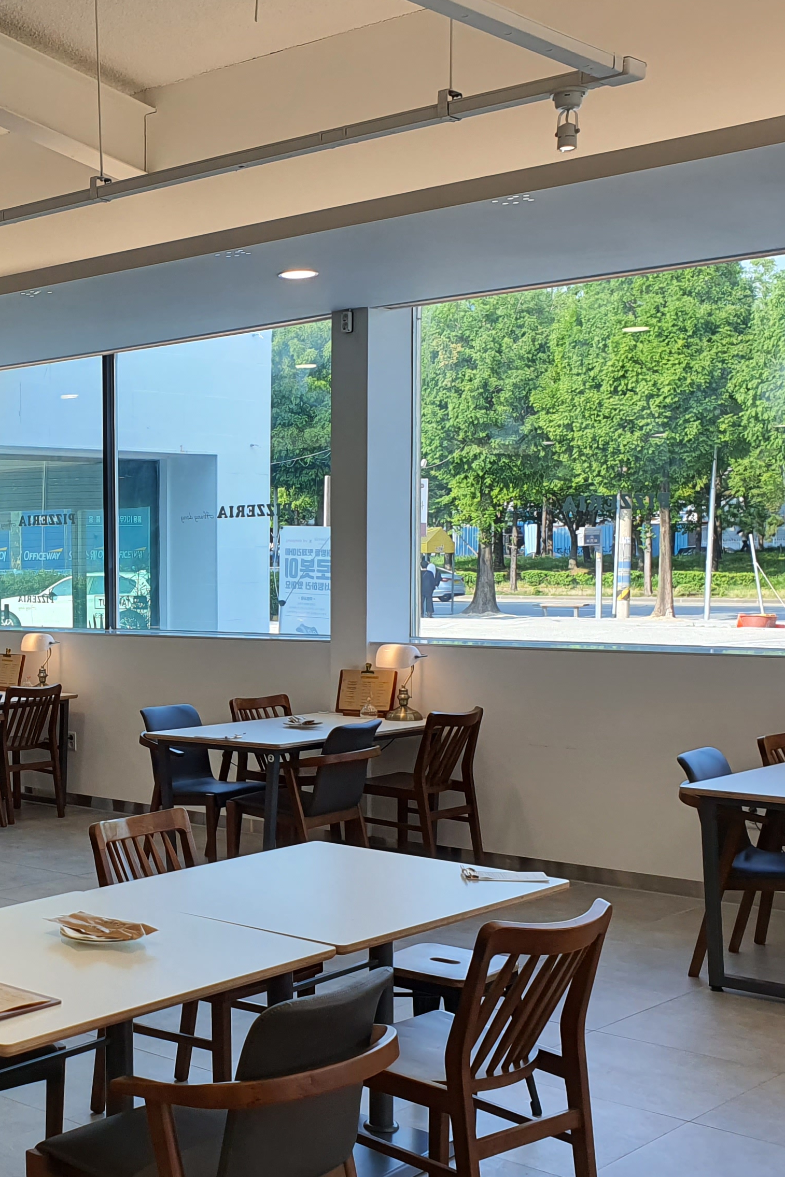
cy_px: 653
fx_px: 1570
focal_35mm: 48
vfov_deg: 41.1
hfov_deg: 26.5
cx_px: -3
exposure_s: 1/162
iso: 50
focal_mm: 4.3
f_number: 2.4
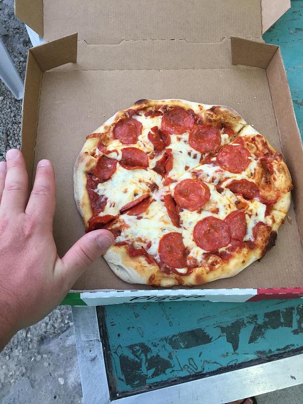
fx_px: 338
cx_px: 152
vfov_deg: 61.7
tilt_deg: -69.4
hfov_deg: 48.2
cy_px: 202
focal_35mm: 29
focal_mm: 4.15
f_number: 2.2
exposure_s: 1/30
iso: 50
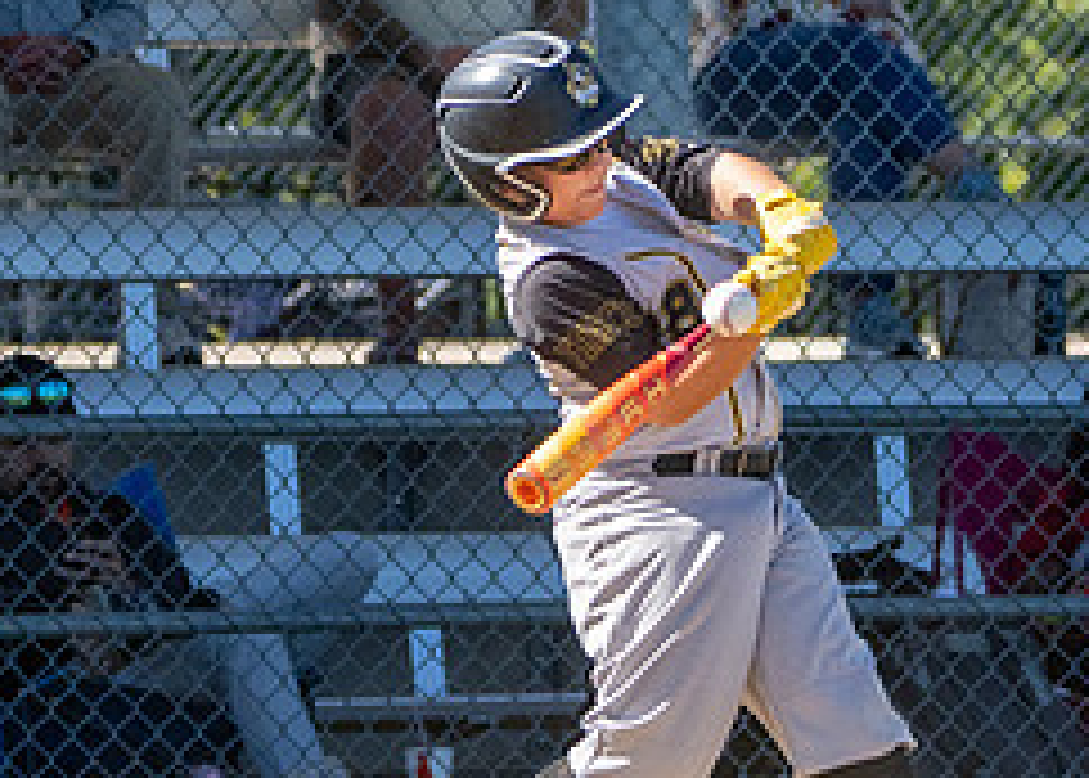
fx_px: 23450
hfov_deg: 2.7
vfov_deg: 1.9
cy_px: 230
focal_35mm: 758
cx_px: 475
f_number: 5
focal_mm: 162
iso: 1000
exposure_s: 1/4000
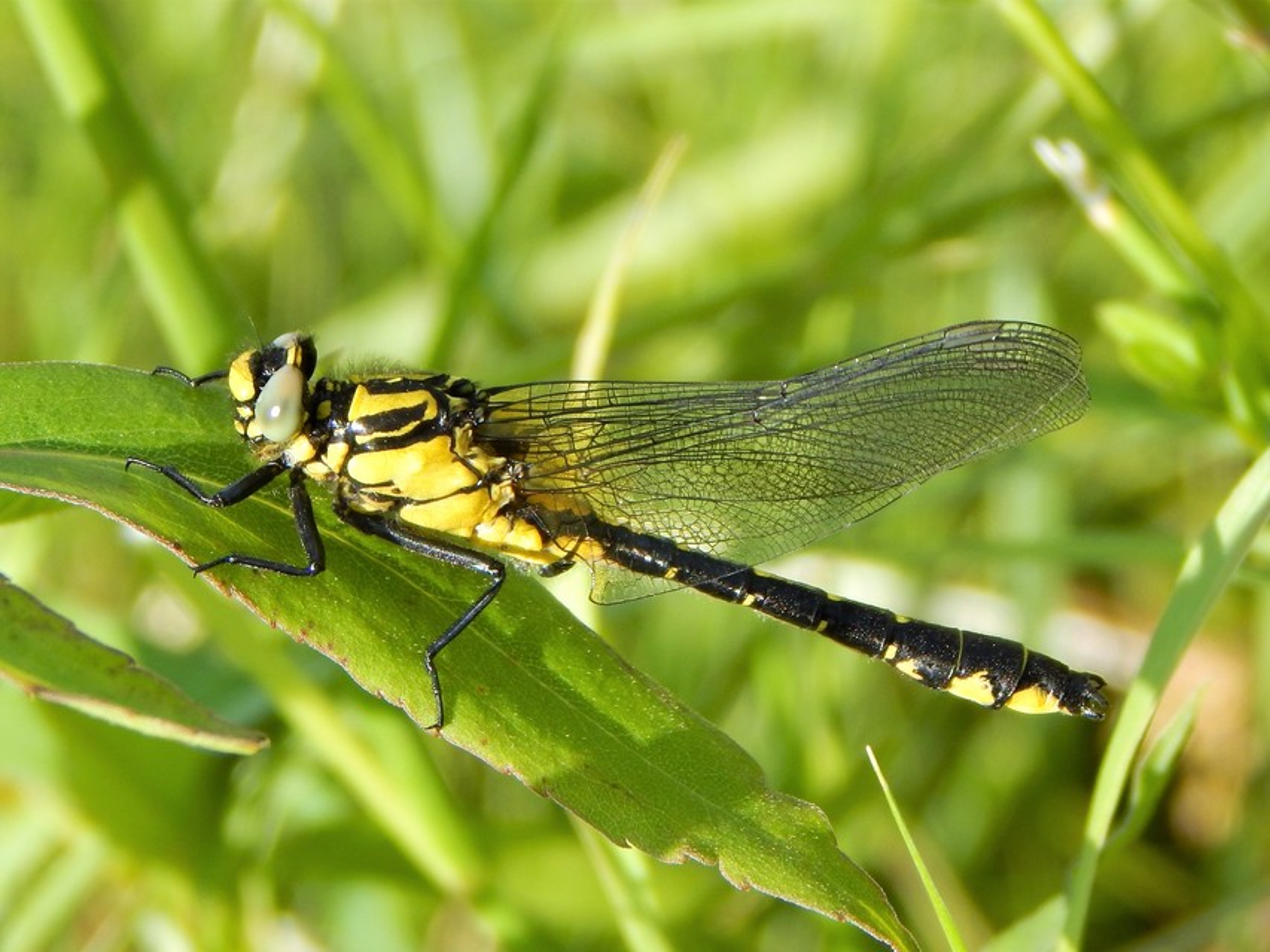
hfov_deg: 10.9
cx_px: 635
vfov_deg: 8.2
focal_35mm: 182
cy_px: 476
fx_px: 6678
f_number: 5.3
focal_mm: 32.8
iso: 125
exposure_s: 1/320
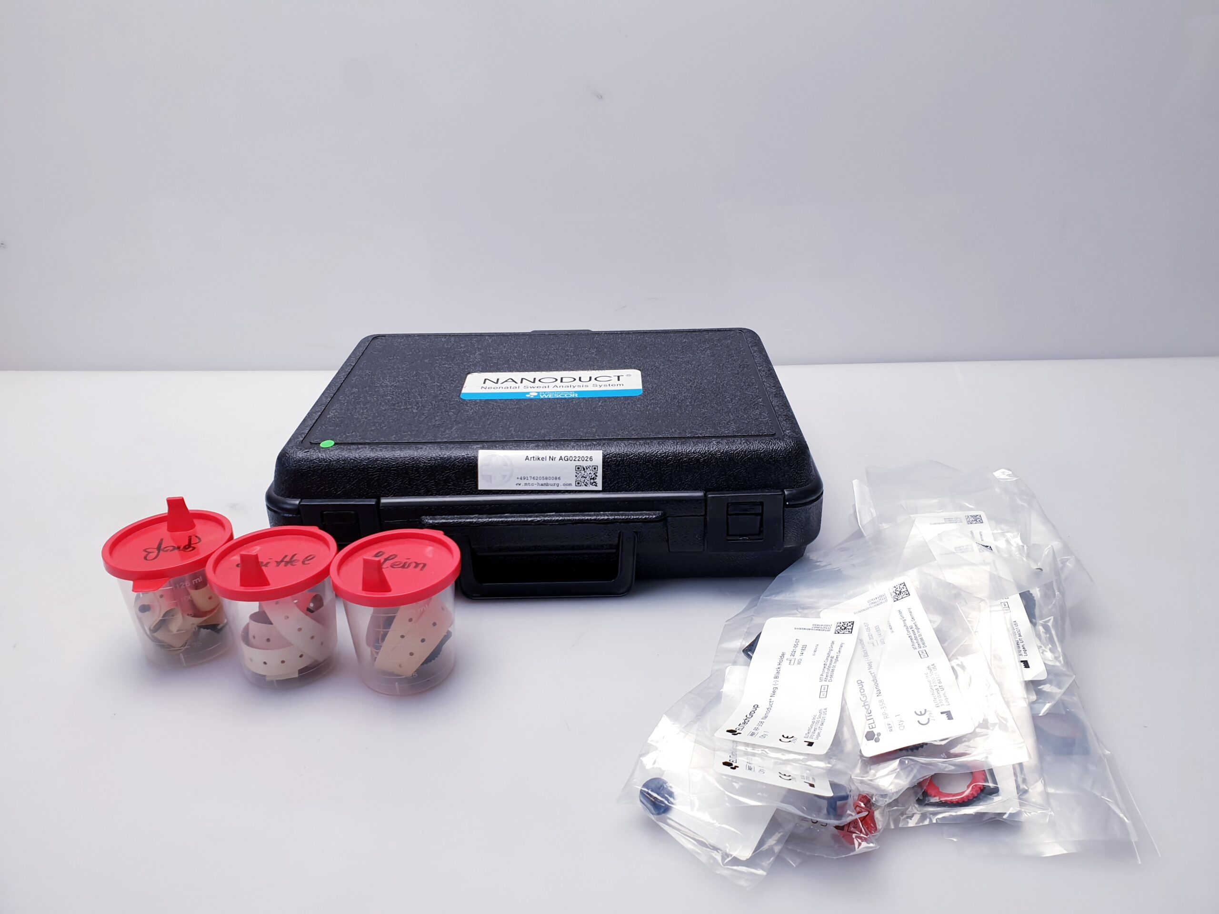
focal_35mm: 26
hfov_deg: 67.3
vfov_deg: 53.1
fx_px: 916
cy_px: 457
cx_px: 610
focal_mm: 4.3
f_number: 2.4
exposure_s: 1/50
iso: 50
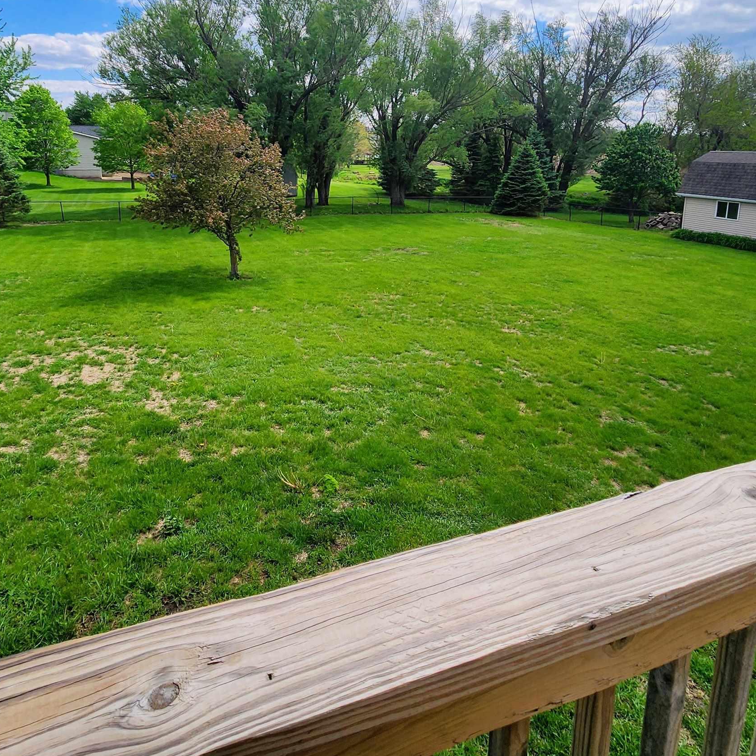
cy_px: 249
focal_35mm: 21
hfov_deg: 72.0
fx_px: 519
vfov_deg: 70.0
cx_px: 346
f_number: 2.2
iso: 50
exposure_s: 1/3143
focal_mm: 2.2
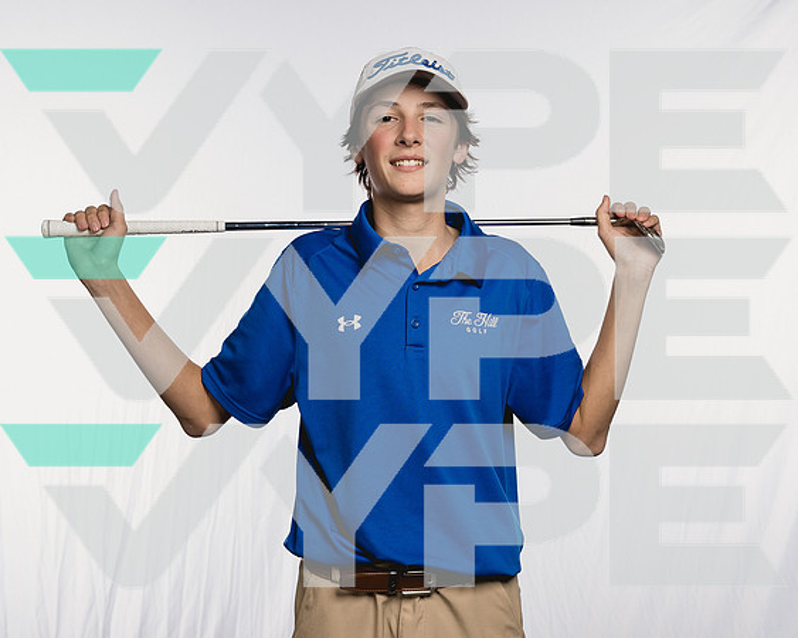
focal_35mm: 60
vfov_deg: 25.4
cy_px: 331
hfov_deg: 31.5
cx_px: 372
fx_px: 1417
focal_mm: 47
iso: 640
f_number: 5.6
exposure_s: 1/250
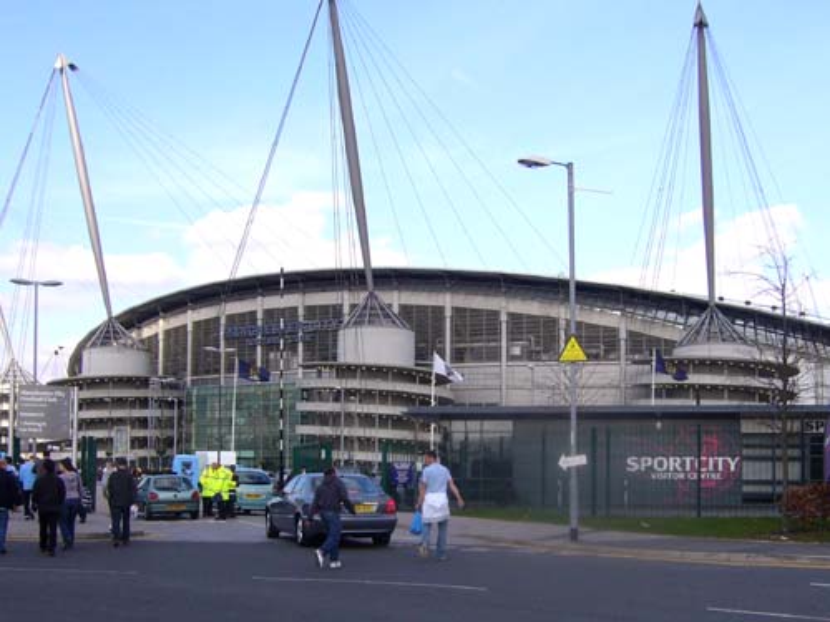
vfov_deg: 40.7
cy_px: 311
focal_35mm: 35
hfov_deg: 52.6
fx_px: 839
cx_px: 415
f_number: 5.6
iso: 80
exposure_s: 1/250
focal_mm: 5.8
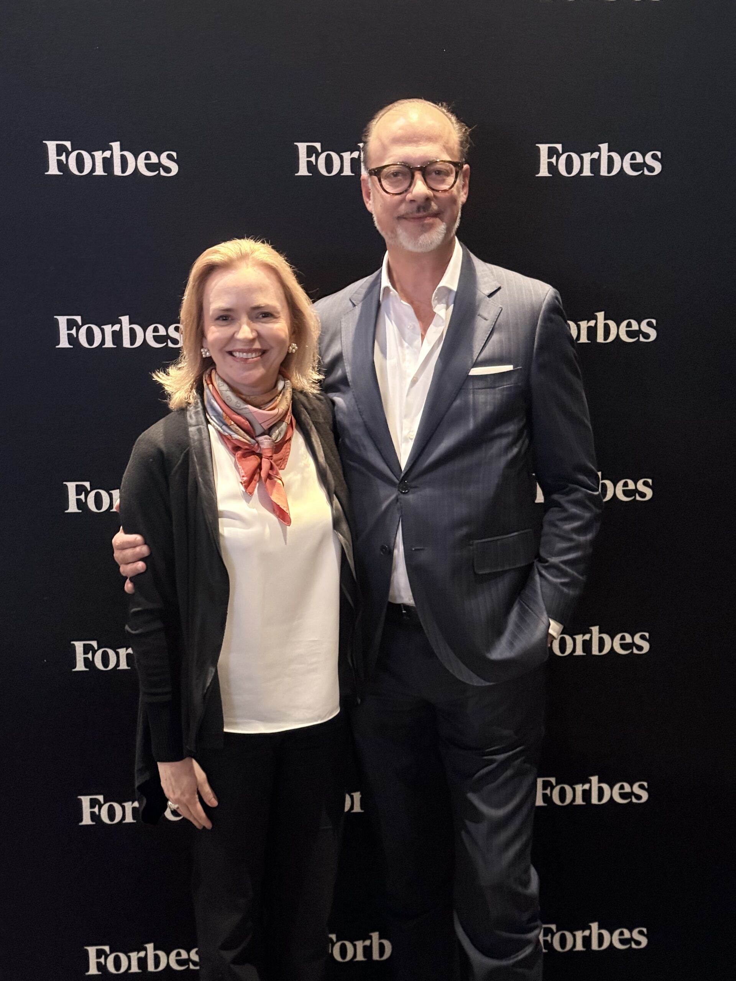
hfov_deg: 30.3
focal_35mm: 48
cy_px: 490
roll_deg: -0.3
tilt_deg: -8.7
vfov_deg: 39.7
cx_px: 368
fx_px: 1361
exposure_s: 1/30
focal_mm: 6.76
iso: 500
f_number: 1.78
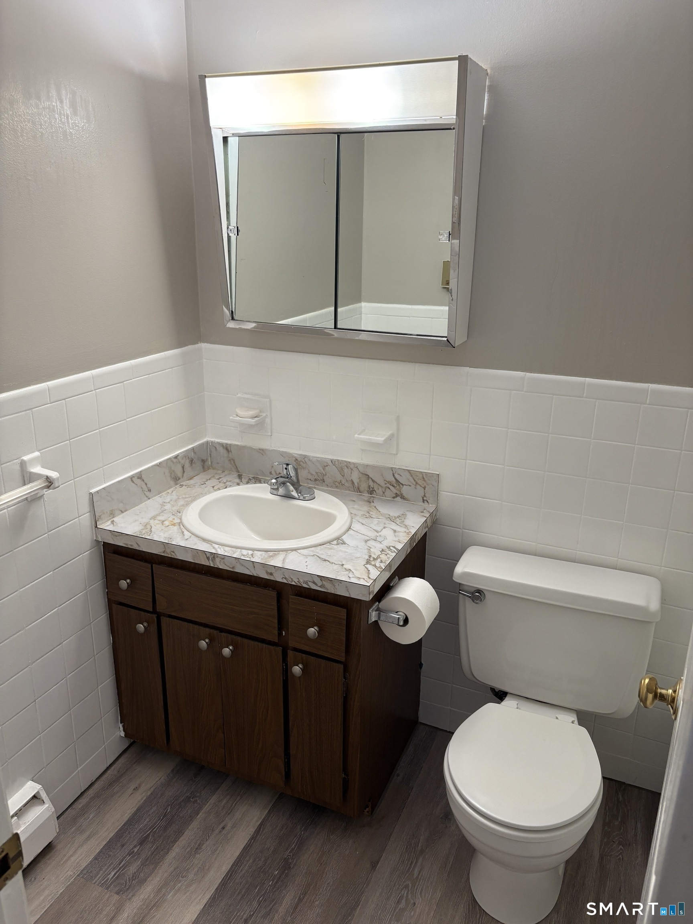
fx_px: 694
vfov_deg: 67.3
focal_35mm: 26
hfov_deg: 53.1
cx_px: 346
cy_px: 462
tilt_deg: -17.1
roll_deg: -0.7
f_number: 1.6
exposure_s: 1/60
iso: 125
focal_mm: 5.96
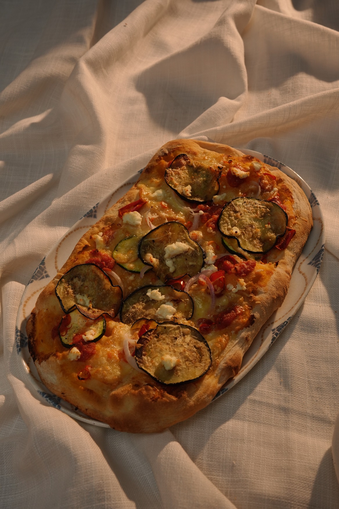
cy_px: 254
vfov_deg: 48.5
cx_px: 170
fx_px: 565
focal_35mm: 40
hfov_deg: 33.4
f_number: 10
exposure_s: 1/200
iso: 800
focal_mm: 40
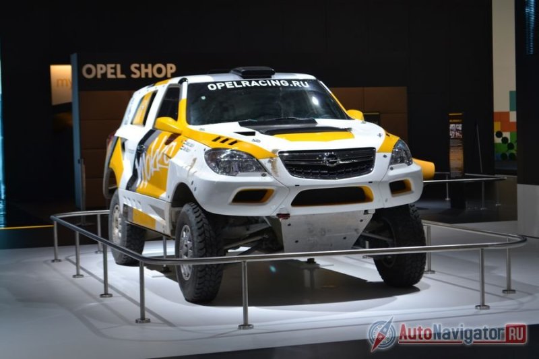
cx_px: 270
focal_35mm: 75
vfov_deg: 18.2
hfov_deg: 27.0
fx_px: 1123
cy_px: 180
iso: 400
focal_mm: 50
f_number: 5.6
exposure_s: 1/80
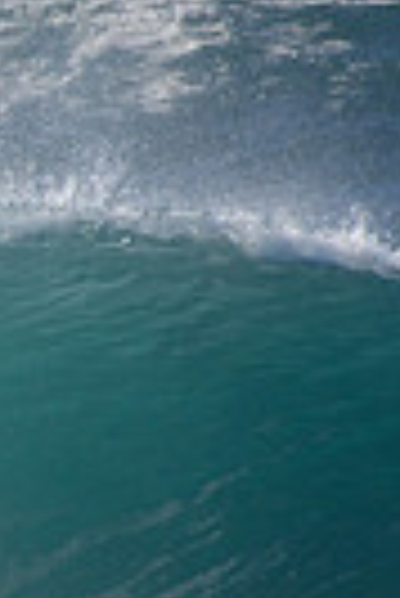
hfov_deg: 0.4
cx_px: -840
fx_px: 54238
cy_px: 686
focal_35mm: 3263
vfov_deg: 0.6
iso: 320
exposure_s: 1/2000
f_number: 5.6
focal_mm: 500
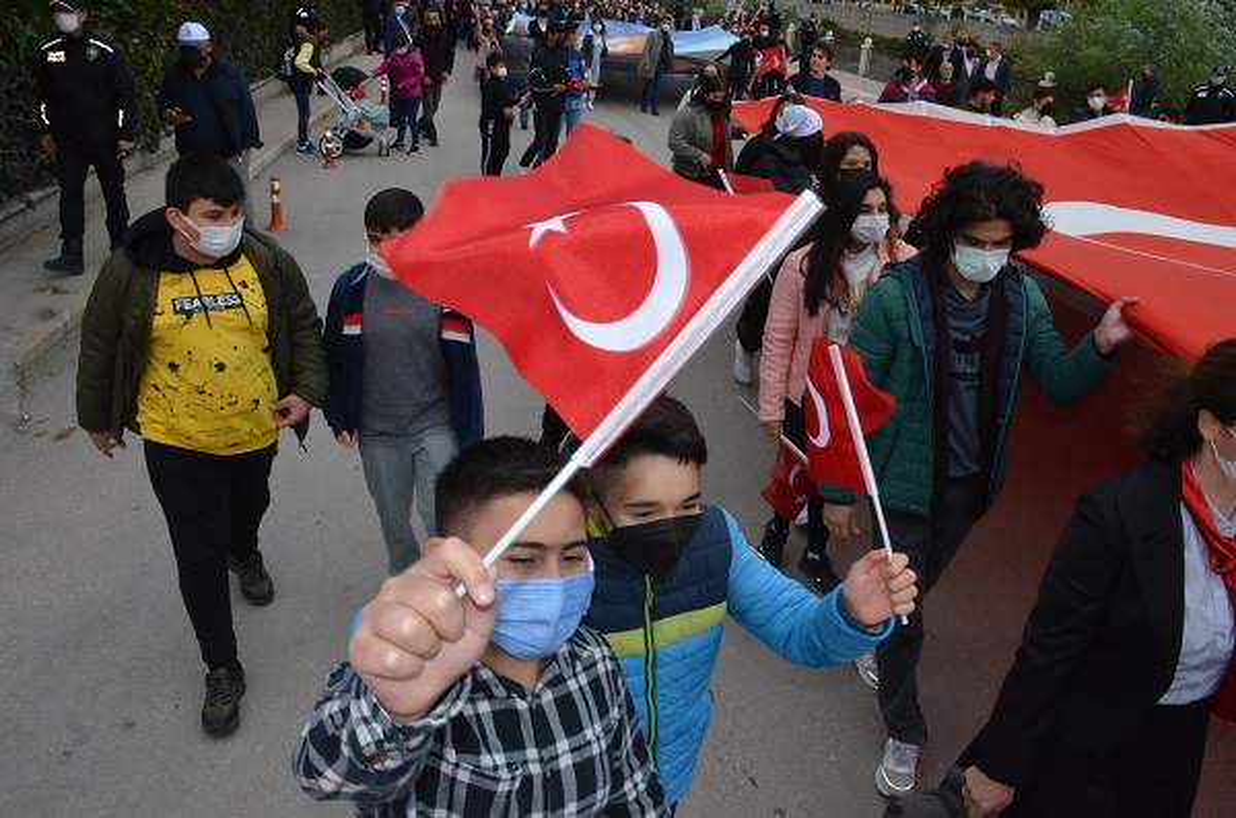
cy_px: 409
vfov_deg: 47.7
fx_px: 925
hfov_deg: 67.5
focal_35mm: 27
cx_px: 618
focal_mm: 18
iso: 2500
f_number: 22
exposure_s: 1/250
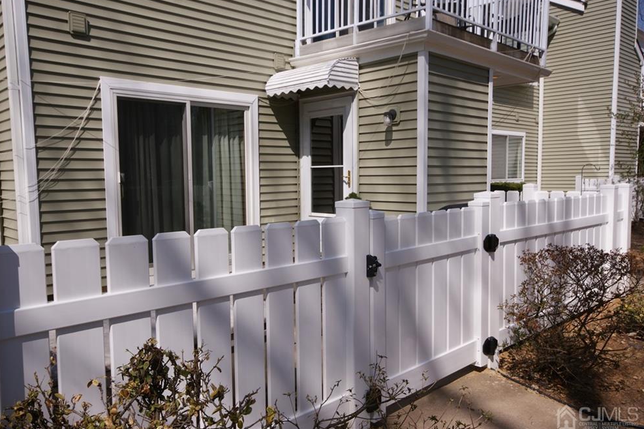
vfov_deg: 46.4
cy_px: 214
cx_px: 311
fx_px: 501
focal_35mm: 28
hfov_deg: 65.5
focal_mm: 18
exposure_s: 1/250
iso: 100
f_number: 11
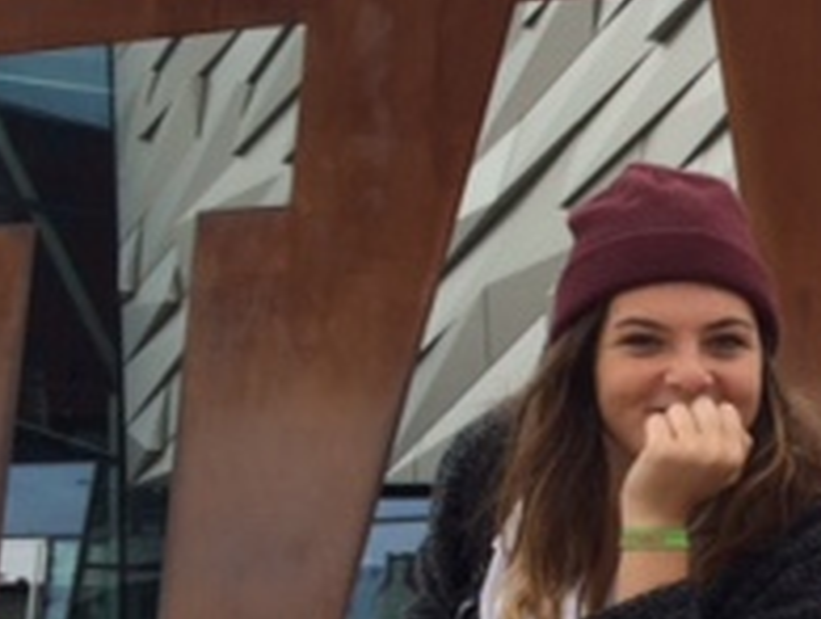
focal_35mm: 95
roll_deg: -1.3
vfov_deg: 15.6
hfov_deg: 18.0
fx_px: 2257
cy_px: 400
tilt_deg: +7.7
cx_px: 1288
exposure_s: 1/507
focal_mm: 4.15
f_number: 2.2
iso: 32
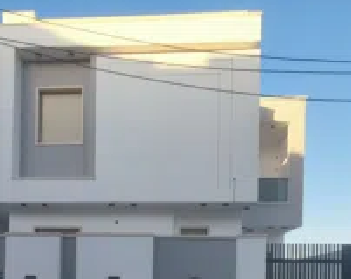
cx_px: 136
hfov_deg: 59.9
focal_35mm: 29
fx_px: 301
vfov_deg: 42.4
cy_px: 285
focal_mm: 1.65
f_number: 2.2
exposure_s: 1/636
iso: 50
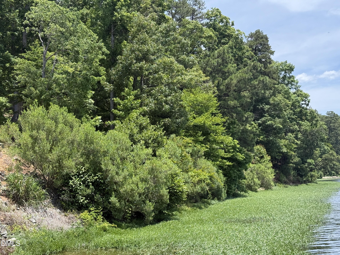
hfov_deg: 39.7
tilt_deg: +5.7
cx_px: 170
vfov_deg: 30.3
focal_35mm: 48
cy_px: 128
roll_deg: +2.9
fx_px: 471
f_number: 1.78
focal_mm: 6.76
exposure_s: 1/2667
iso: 100
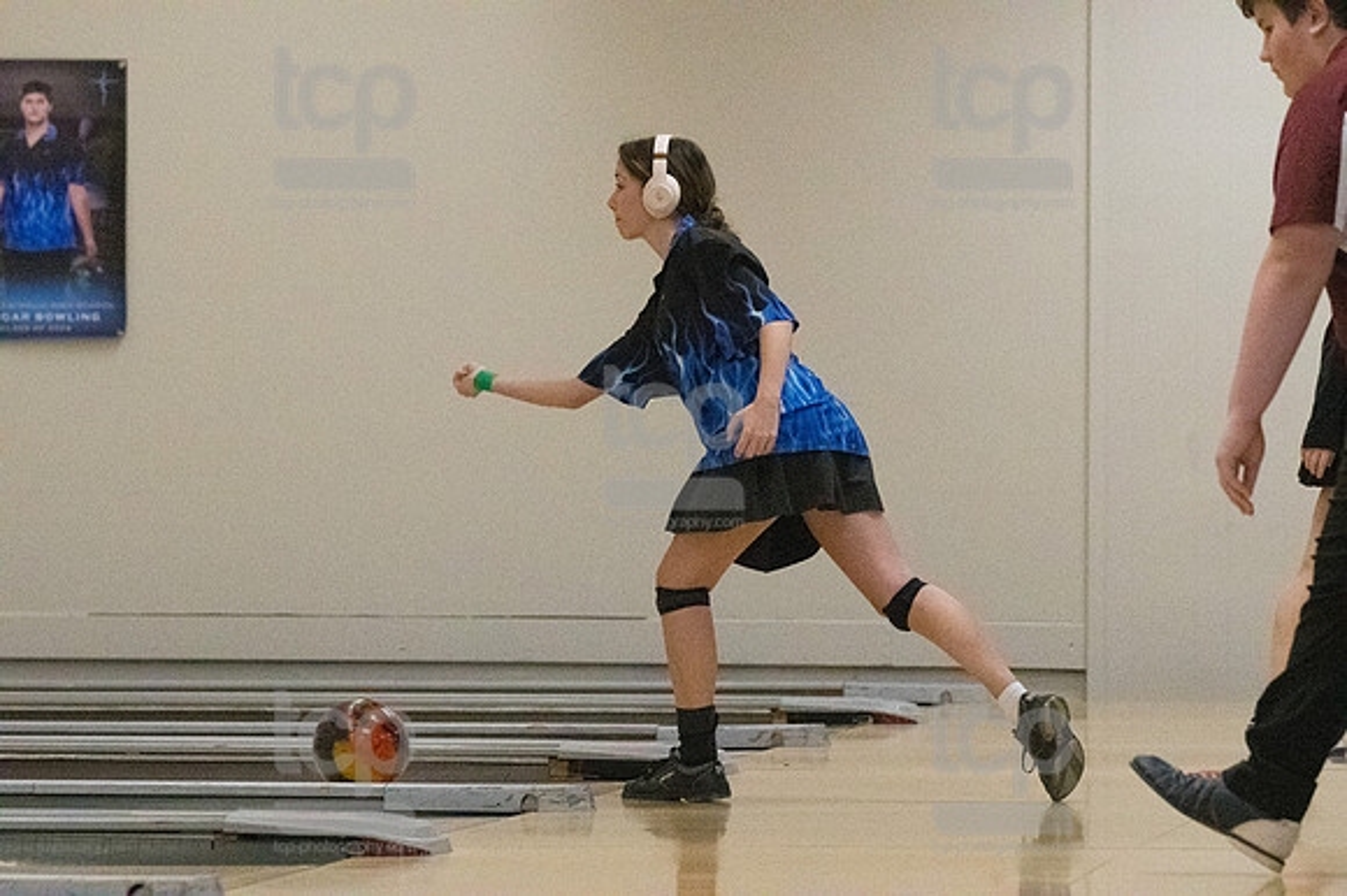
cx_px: 674
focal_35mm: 183
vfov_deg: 7.5
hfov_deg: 11.2
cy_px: 448
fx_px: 6843
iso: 10000
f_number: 4
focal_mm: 122
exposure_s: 1/1250
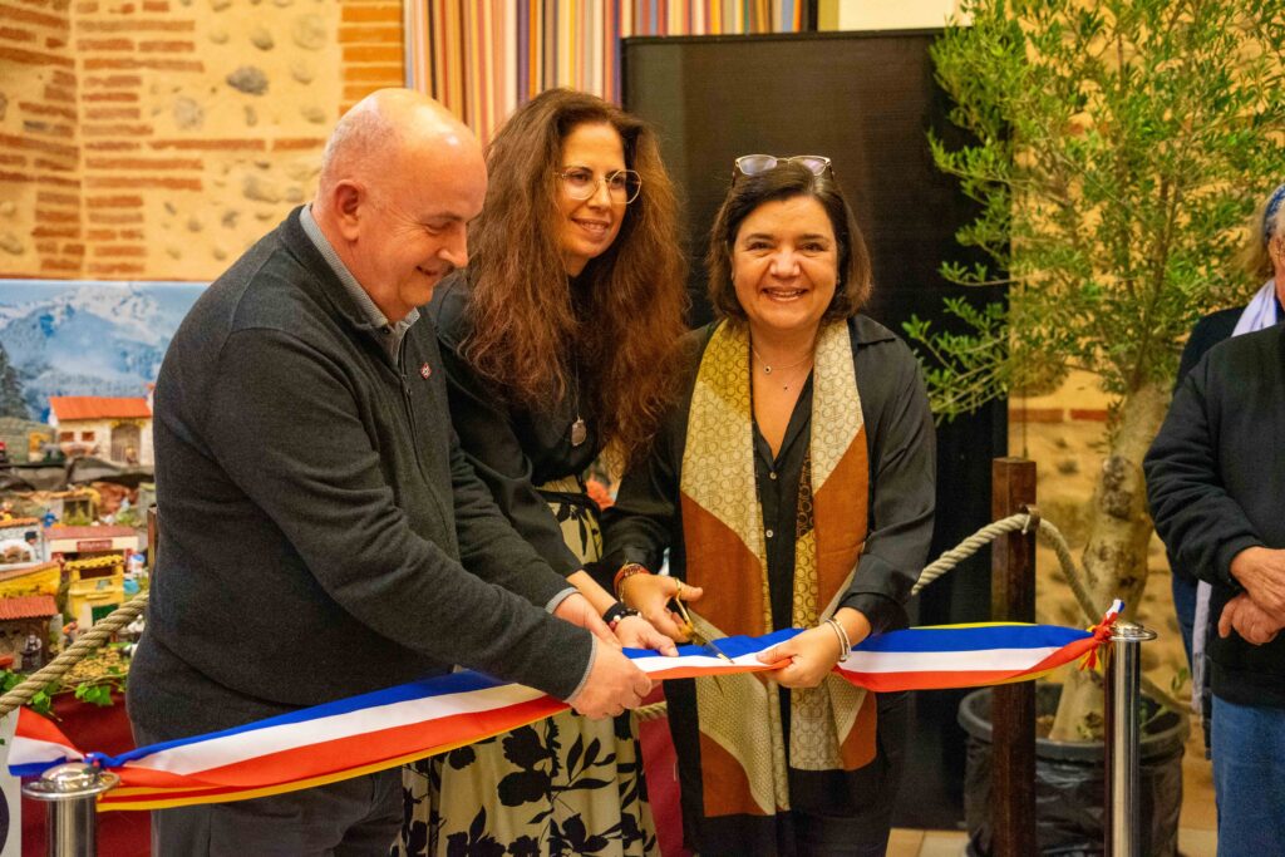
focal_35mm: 51
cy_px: 428
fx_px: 1821
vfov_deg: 26.5
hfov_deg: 38.9
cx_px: 642
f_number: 3.5
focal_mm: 51
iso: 6400
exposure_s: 1/160
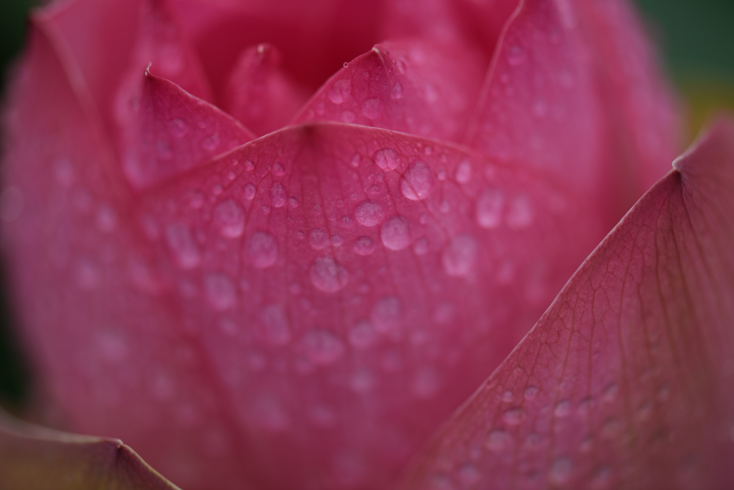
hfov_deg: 19.5
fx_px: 2141
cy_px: 245
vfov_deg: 13.1
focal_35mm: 105
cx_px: 367
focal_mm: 105
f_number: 3.8
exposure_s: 1/1250
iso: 100
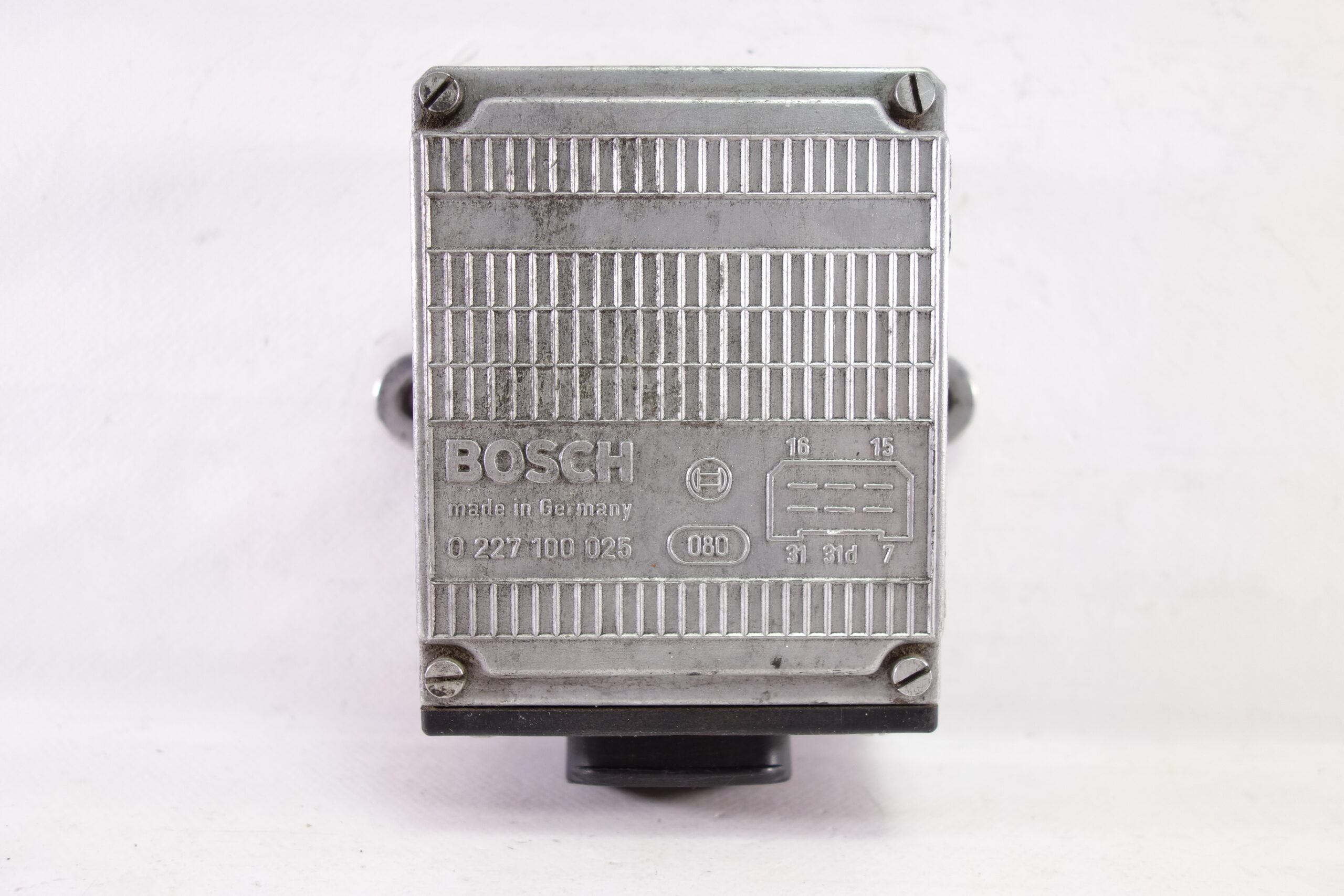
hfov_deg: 65.5
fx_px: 1045
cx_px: 672
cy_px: 448
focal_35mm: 28
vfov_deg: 46.4
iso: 125
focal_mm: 10.4
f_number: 2.2
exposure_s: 1/40
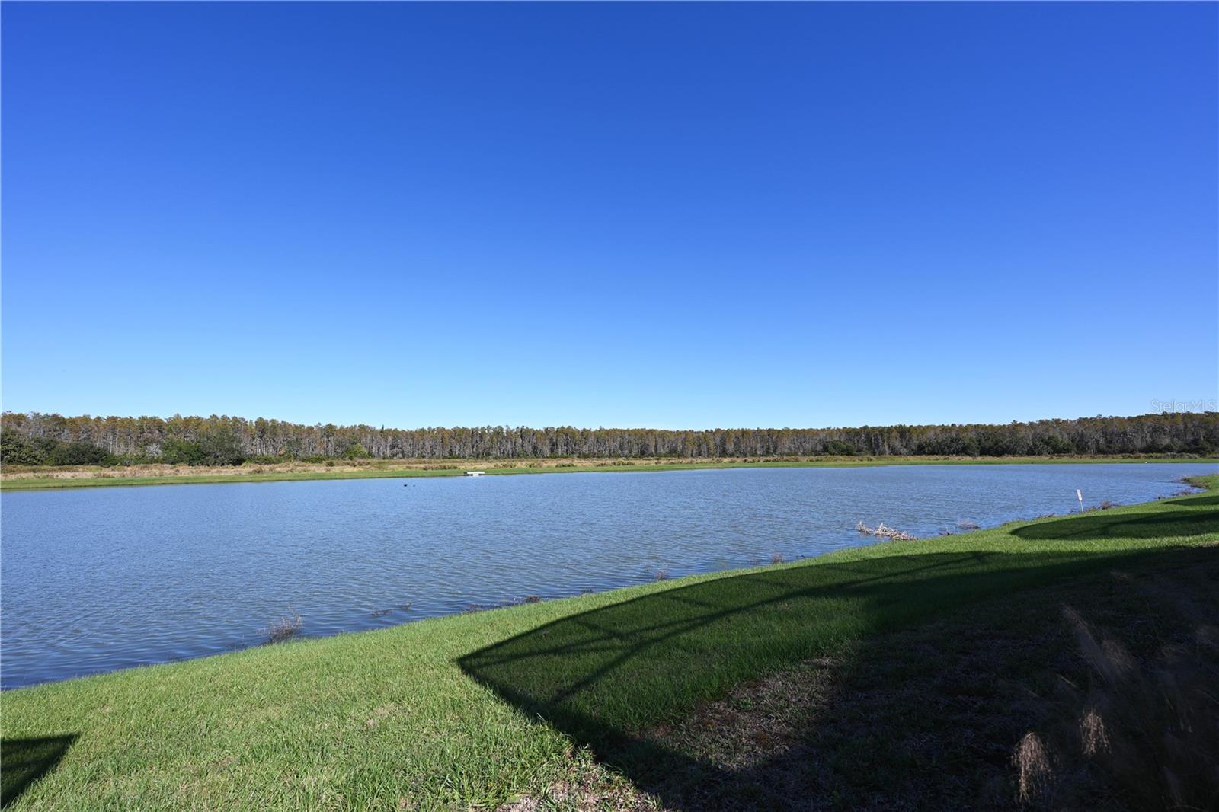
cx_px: 610
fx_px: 474
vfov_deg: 81.2
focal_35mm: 14
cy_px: 406
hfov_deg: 104.3
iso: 100
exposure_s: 1/400
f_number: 7.1
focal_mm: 14
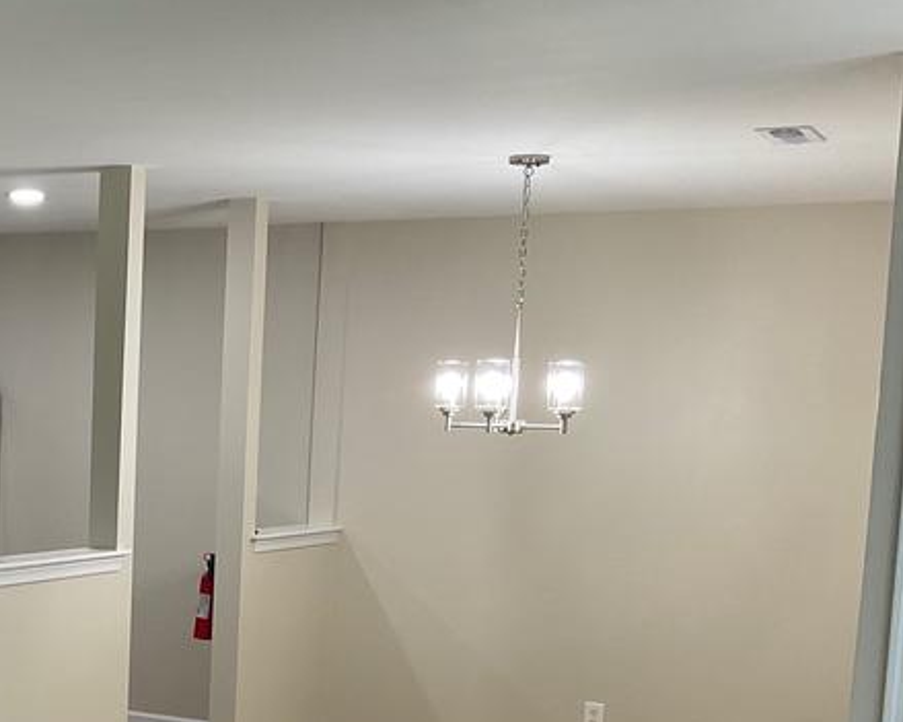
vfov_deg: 22.7
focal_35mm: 66
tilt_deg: -8.2
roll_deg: -2.0
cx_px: 82
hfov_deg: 27.6
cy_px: 617
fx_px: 1763
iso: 64
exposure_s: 1/60
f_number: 1.8
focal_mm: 3
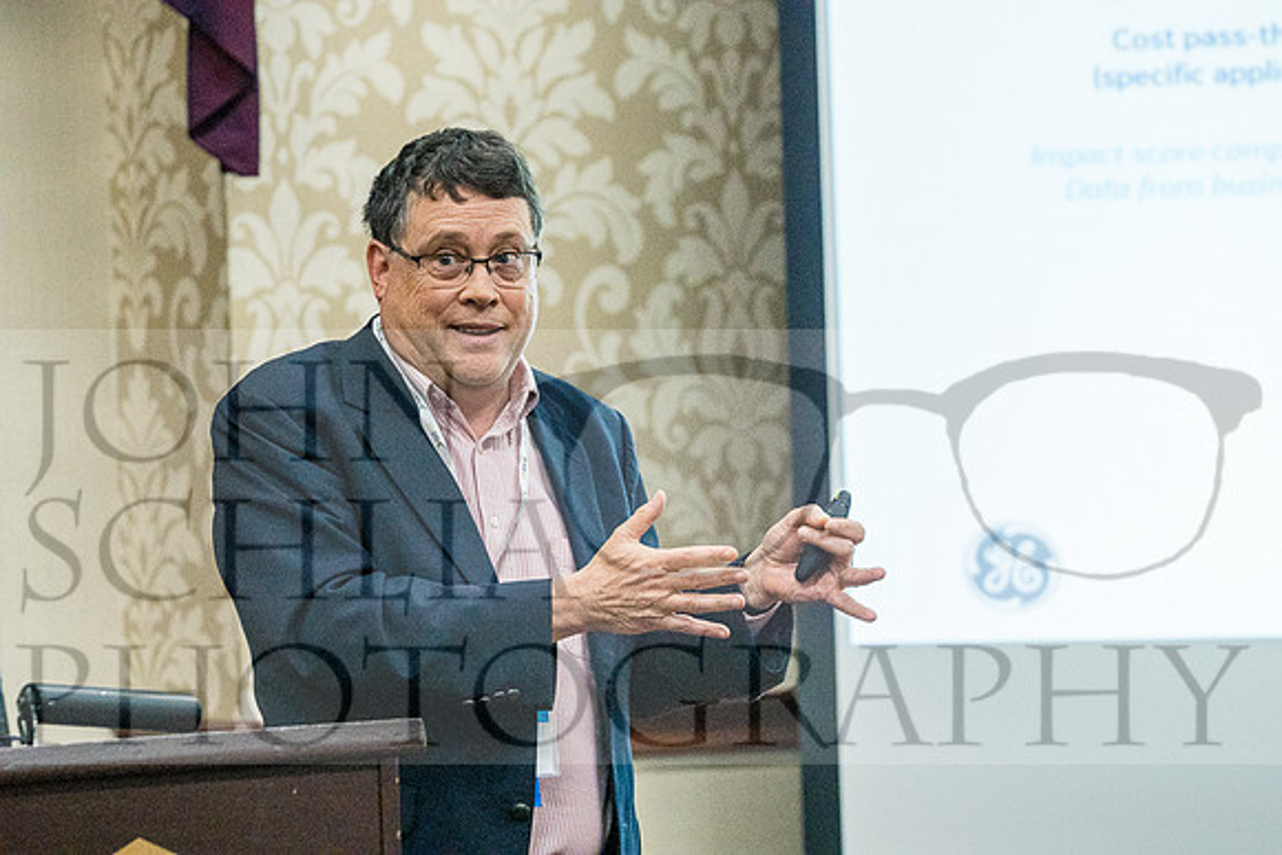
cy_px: 428
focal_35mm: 228
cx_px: 641
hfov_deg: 9.0
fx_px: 8121
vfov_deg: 6.0
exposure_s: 1/400
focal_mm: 152
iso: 3200
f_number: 3.5
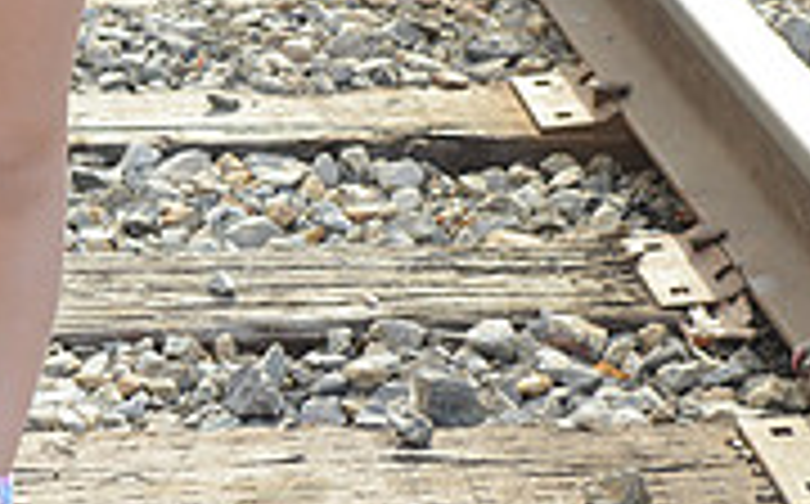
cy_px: -342
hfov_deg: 11.5
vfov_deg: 7.1
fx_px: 3991
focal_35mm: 181
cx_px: -29
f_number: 7.1
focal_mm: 55
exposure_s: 1/250
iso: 320
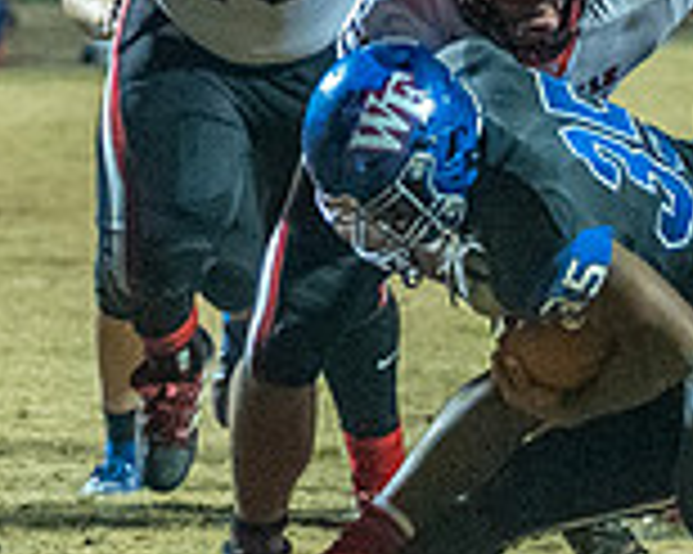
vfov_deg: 2.4
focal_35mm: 635
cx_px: 230
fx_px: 13016
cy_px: 357
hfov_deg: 3.0
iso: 10000
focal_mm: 128
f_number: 2.8
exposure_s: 1/800
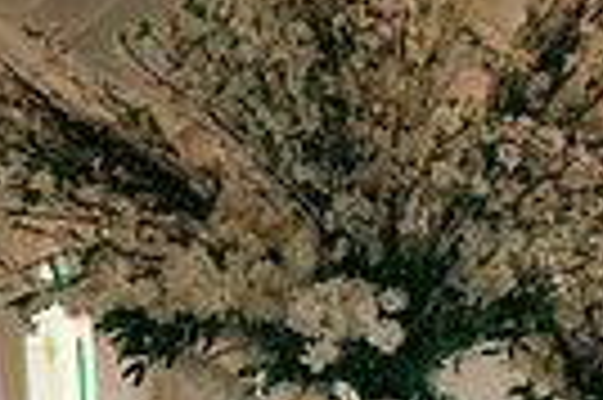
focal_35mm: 104
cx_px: 783
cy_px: 631
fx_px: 1740
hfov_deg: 18.3
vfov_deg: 12.4
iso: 640
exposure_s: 1/160
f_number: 3.5
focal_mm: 24
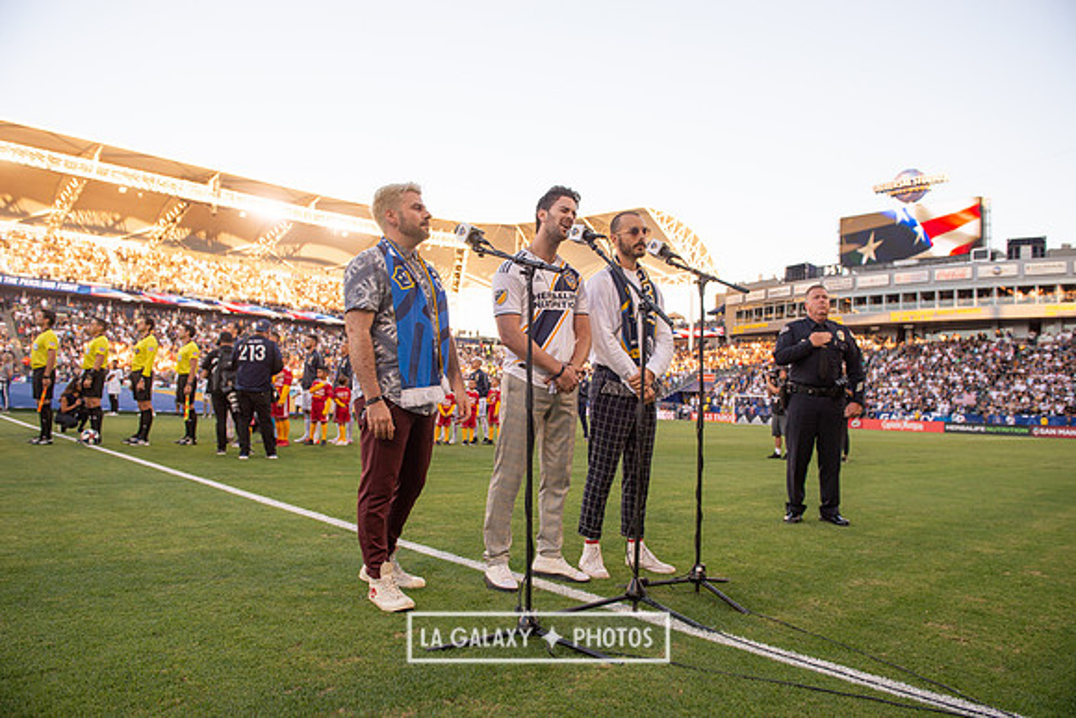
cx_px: 538
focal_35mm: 24
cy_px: 359
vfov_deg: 53.2
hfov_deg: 73.7
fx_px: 717
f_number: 4.5
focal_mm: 24
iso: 160
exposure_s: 1/500
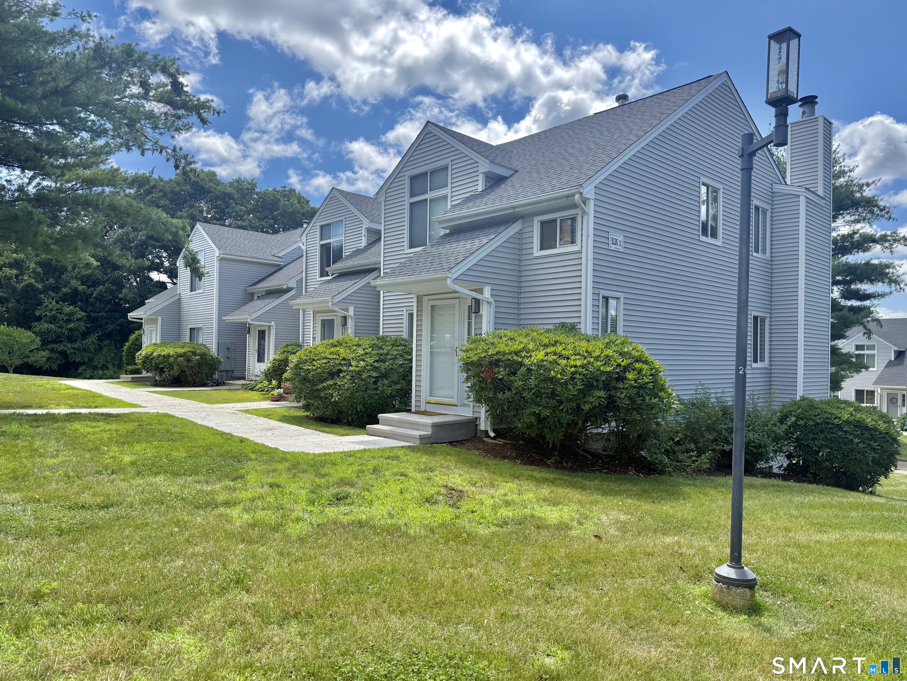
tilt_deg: +1.1
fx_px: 629
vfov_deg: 56.8
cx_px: 454
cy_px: 340
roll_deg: -0.5
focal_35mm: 24
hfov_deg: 71.6
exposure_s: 1/3425
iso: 100
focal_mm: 6.76
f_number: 1.78
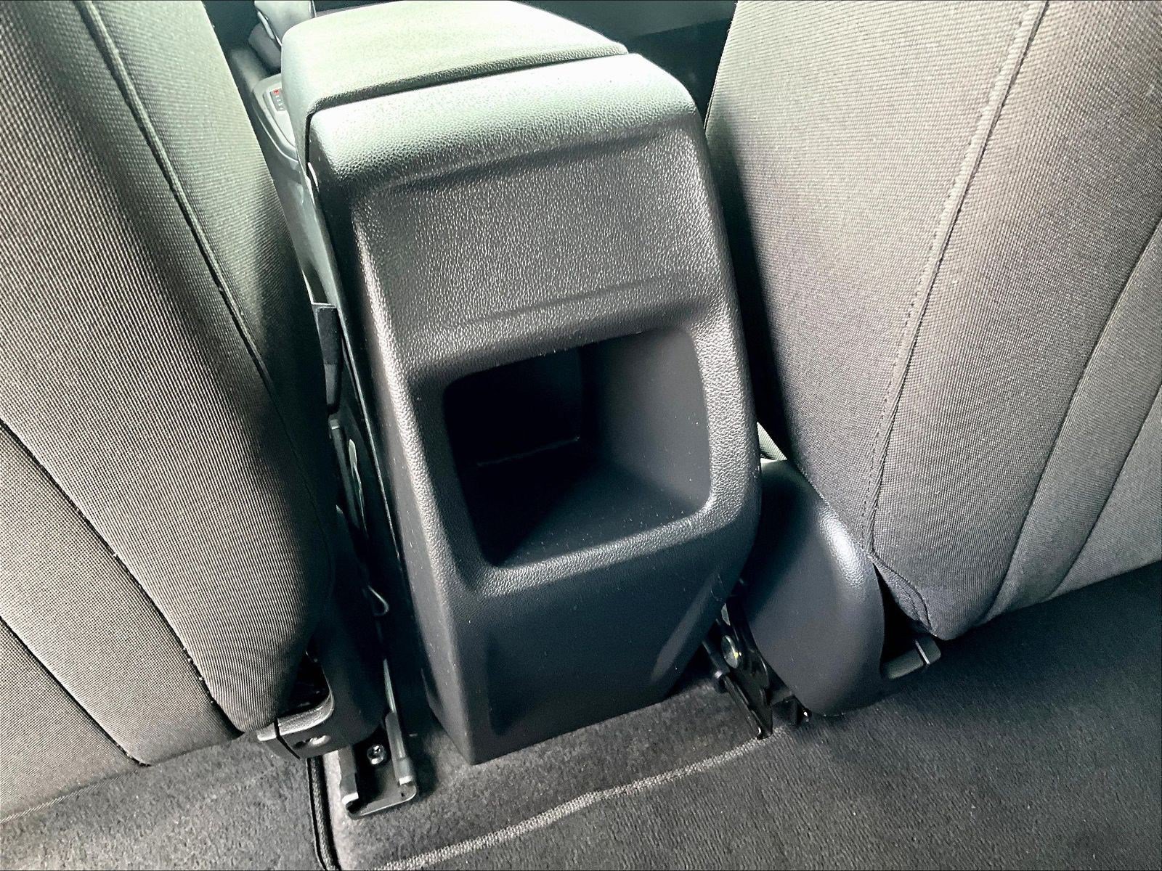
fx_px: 973
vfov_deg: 48.2
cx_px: 581
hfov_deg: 61.7
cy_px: 436
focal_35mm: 29
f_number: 1.8
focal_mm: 3
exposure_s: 1/60
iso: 200
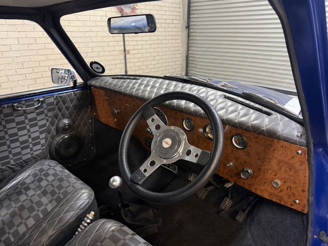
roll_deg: +1.1
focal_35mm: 24
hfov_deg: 71.6
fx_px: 227
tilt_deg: -22.3
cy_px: 123
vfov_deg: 56.8
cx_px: 164
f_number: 1.78
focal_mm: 6.76
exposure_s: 1/33
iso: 800
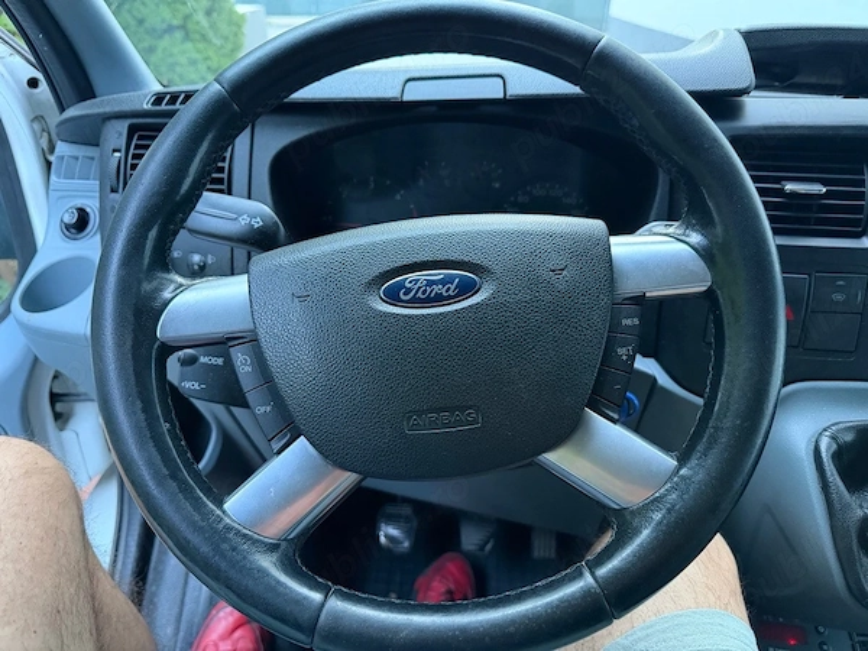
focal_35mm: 24
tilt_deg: -30.0
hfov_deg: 71.6
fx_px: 602
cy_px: 326
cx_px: 434
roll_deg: -1.0
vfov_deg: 56.8
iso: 800
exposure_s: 1/53
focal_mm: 6.76
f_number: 1.78
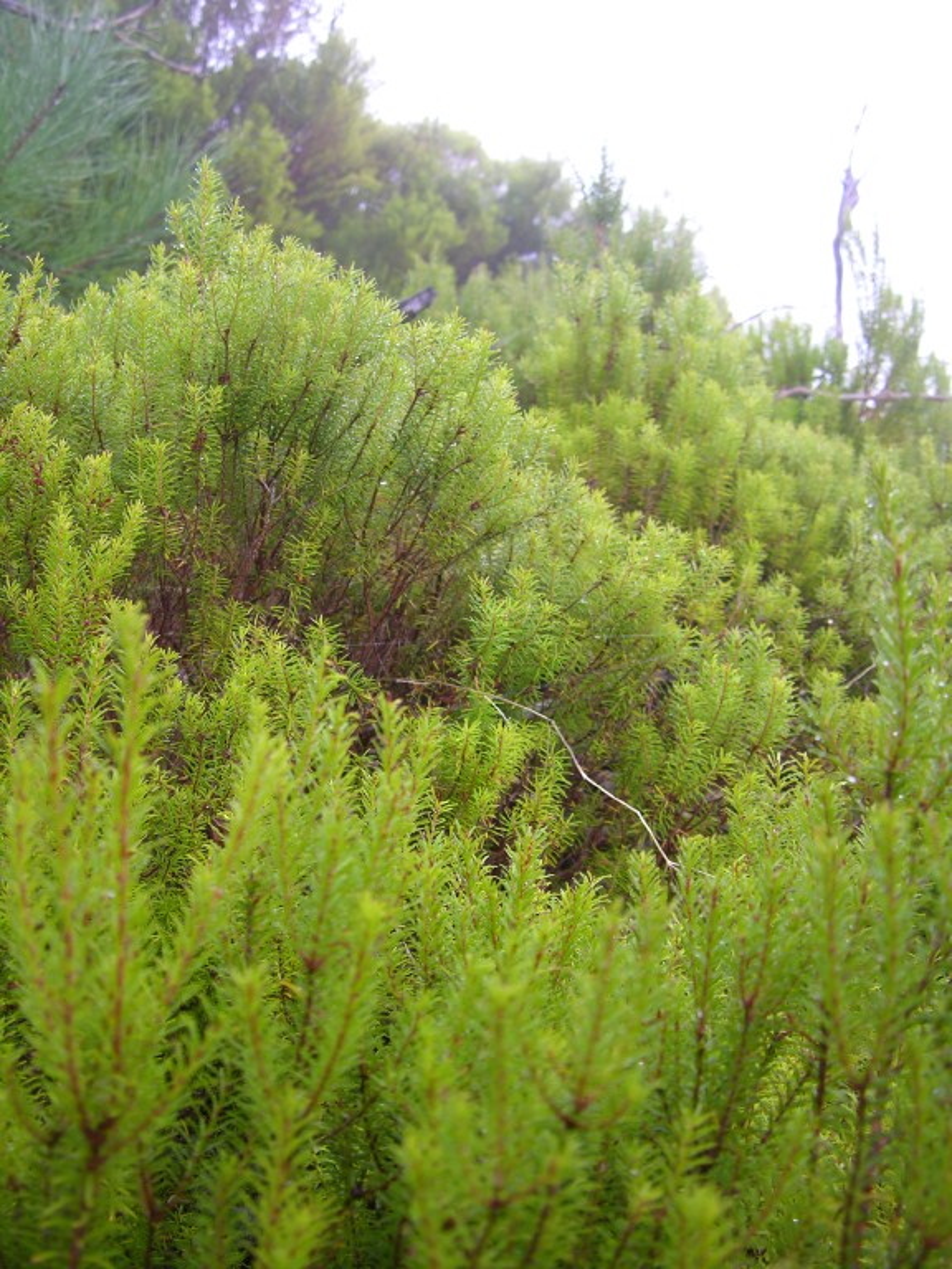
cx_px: 476
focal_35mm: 35
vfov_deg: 52.6
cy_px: 634
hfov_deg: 40.7
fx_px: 1283
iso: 50
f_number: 2.8
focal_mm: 8.9
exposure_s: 1/39.3
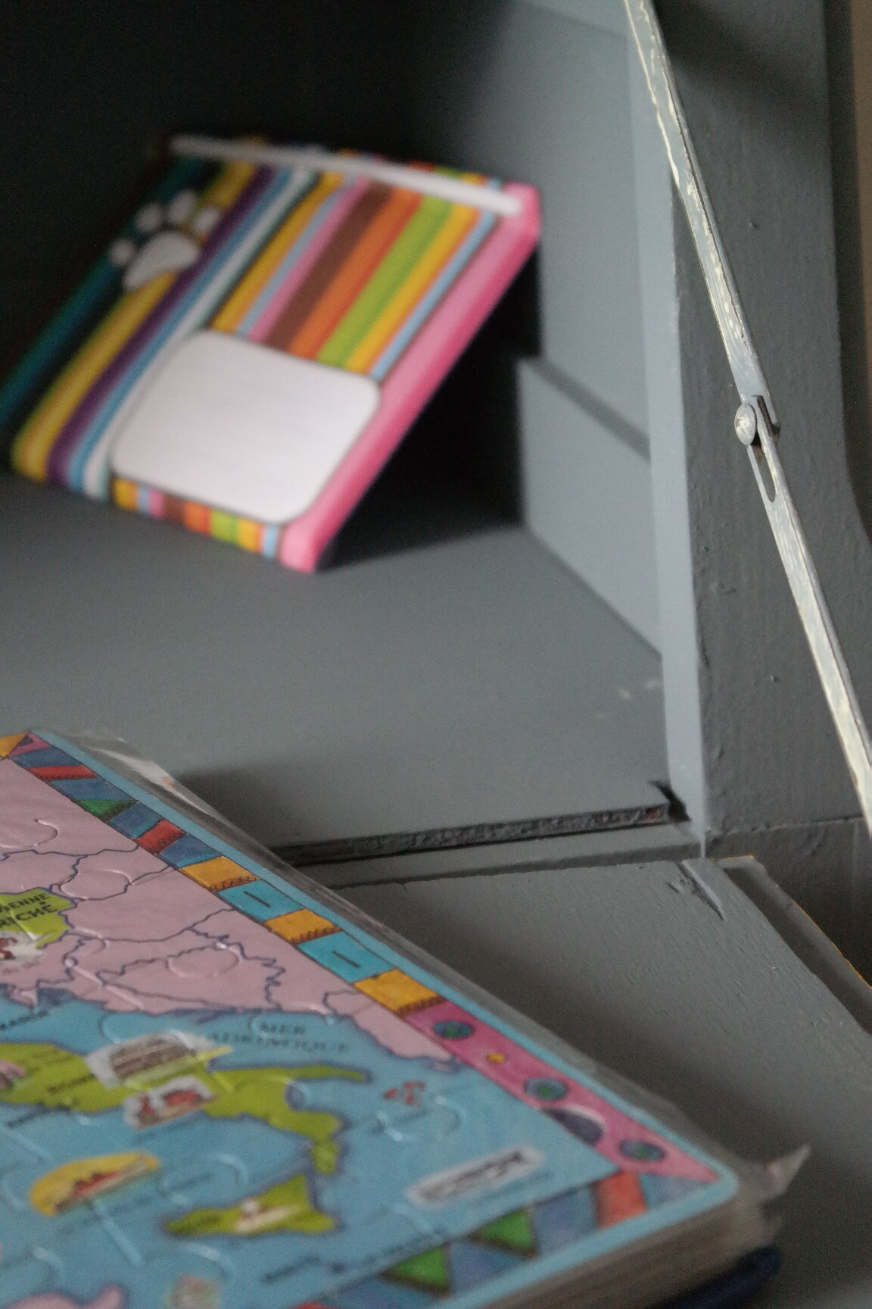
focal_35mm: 77
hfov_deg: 17.7
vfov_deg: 26.3
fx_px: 2797
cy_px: 654
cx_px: 436
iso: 3200
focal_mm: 50
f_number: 5.6
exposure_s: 1/60
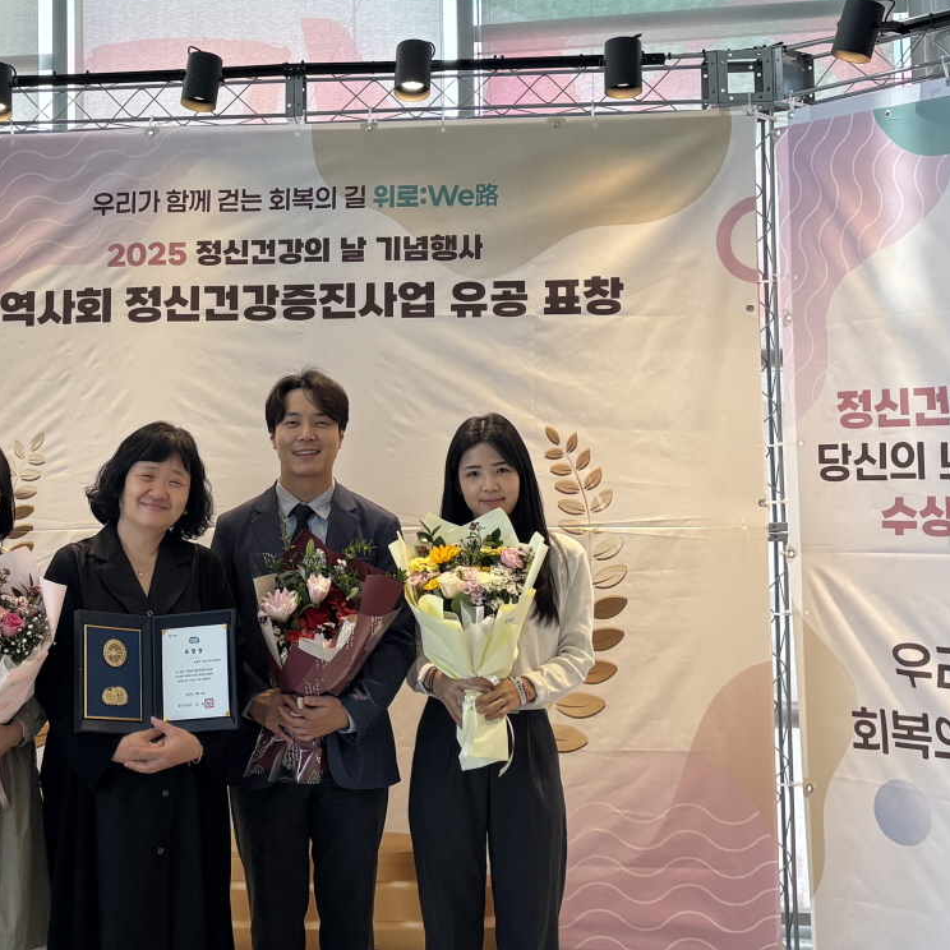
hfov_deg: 30.2
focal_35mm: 56
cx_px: 275
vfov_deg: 30.4
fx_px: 1739
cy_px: 328
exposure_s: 1/233
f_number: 1.6
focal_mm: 5.96
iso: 80
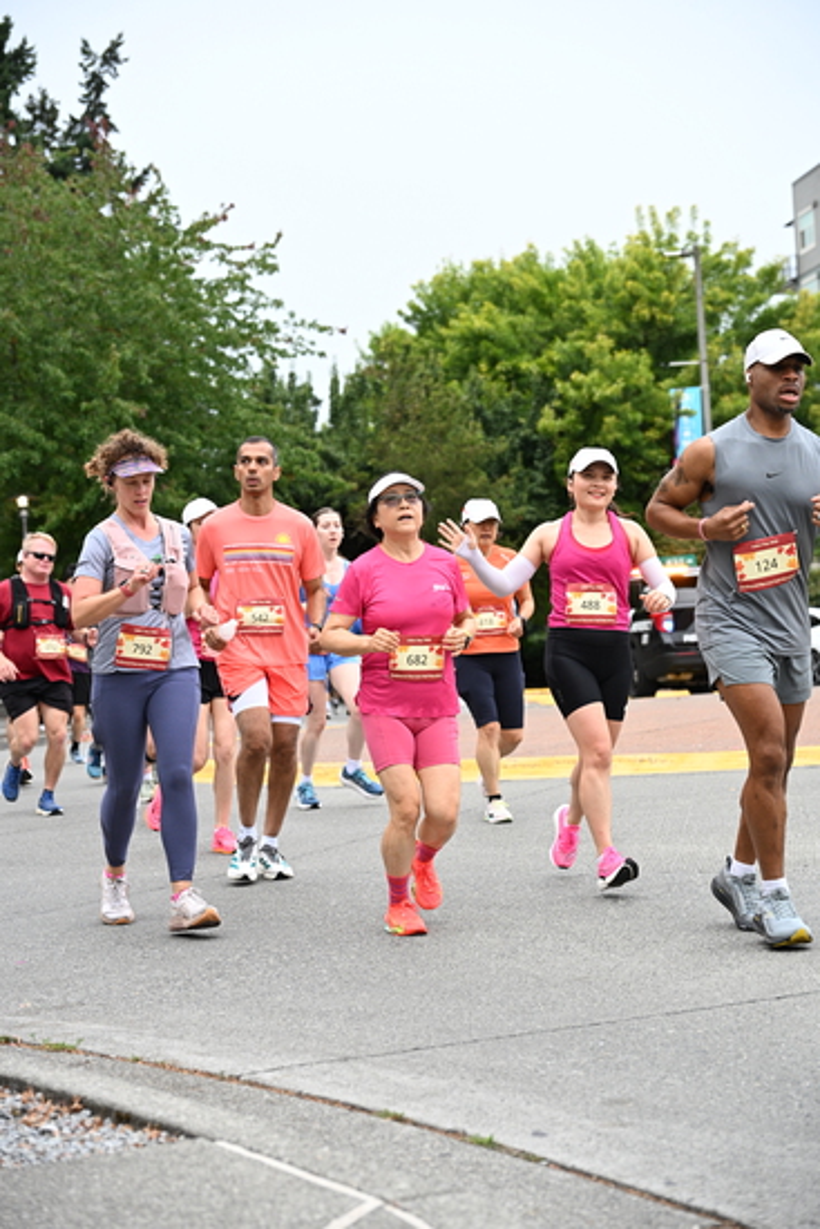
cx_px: 410
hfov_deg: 21.3
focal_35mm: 64
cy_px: 614
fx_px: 2185
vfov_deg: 31.4
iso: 1600
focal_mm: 64
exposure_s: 1/800
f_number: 4
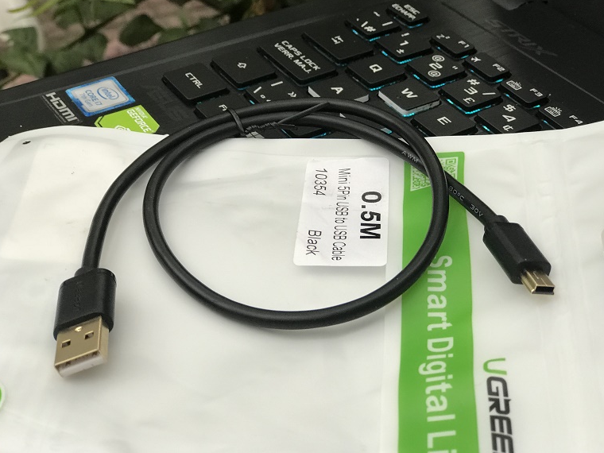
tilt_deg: -39.8
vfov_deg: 24.4
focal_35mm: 60
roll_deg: -0.8
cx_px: 313
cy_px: 222
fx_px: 1047
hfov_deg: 32.2
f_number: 2.8
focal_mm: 6.6
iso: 50
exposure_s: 1/50
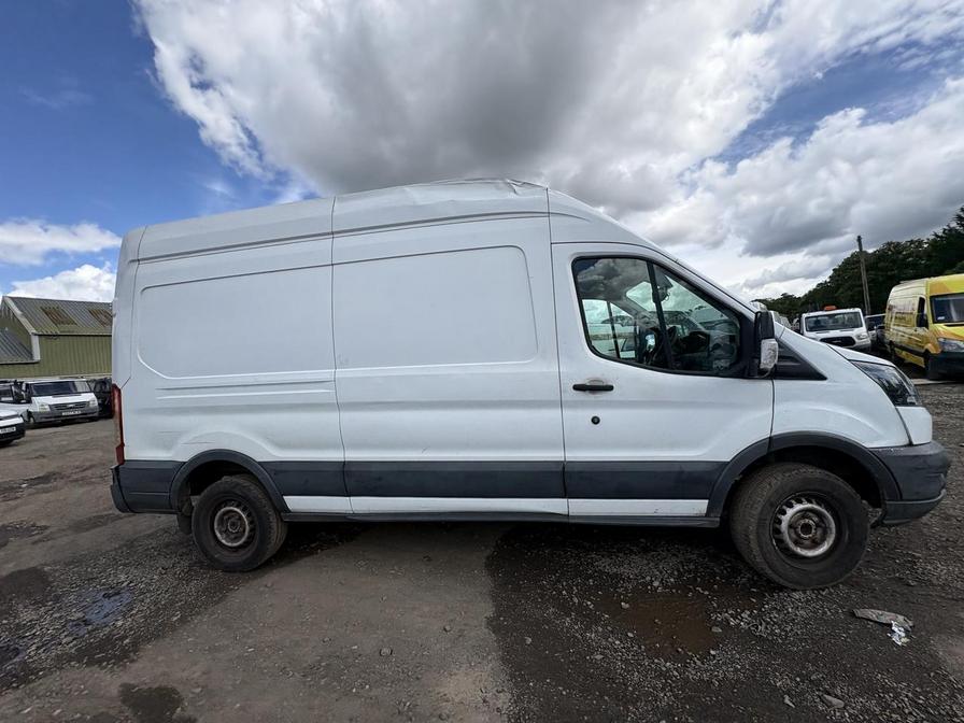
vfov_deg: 85.7
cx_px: 482
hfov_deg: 102.1
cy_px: 362
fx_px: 390
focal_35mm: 14
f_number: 2.2
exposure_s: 1/1709
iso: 40
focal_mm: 2.22
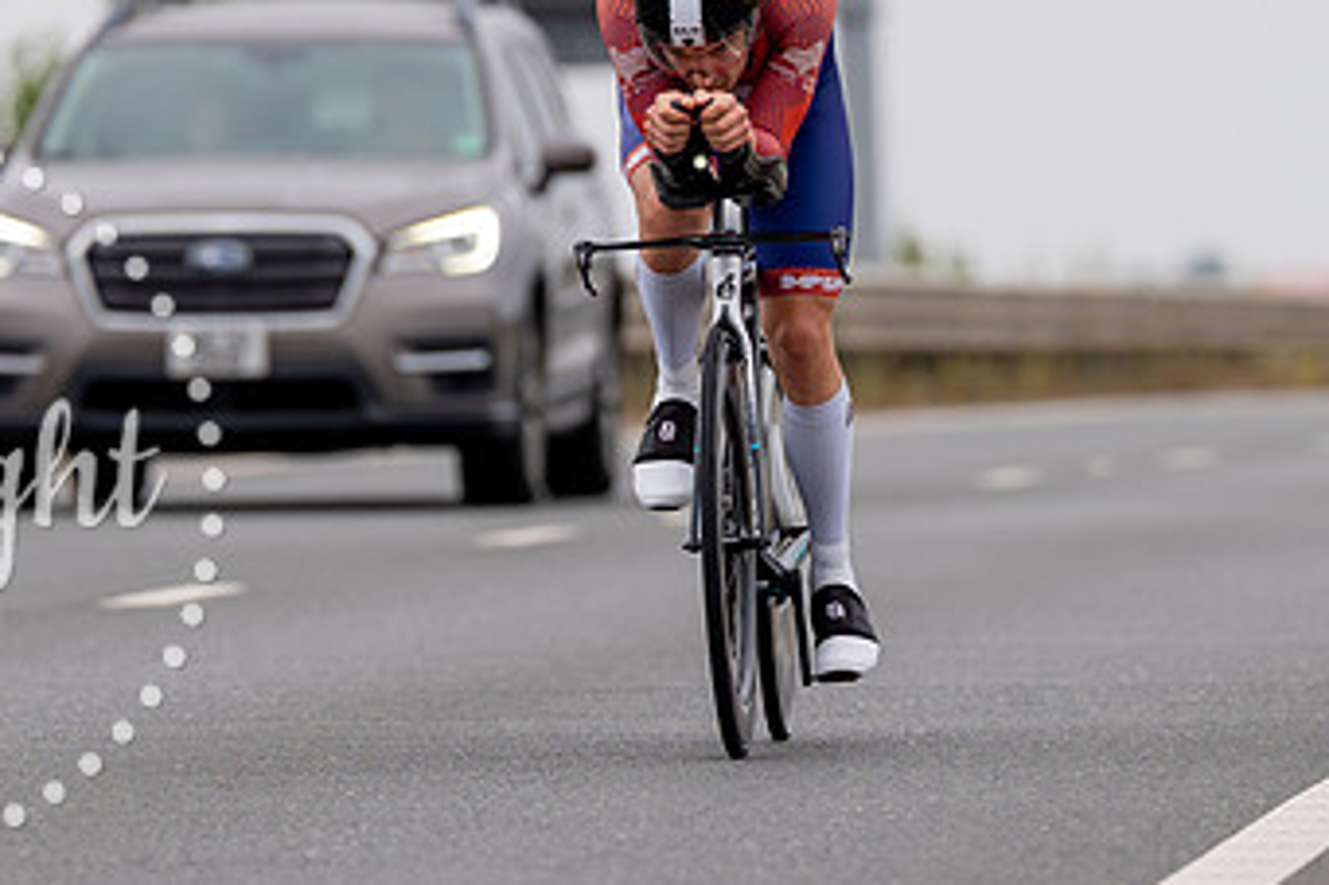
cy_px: 639
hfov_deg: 3.7
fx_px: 20810
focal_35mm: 564
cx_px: 763
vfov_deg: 2.4
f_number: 3.2
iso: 100
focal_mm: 200
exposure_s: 1/800
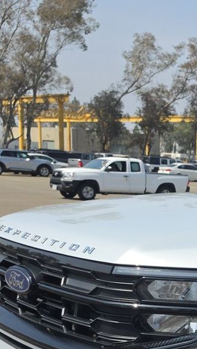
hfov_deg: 15.3
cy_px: 293
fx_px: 659
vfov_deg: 28.9
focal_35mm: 71
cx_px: 325
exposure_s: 1/6806
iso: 64
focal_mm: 6.5
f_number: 1.4
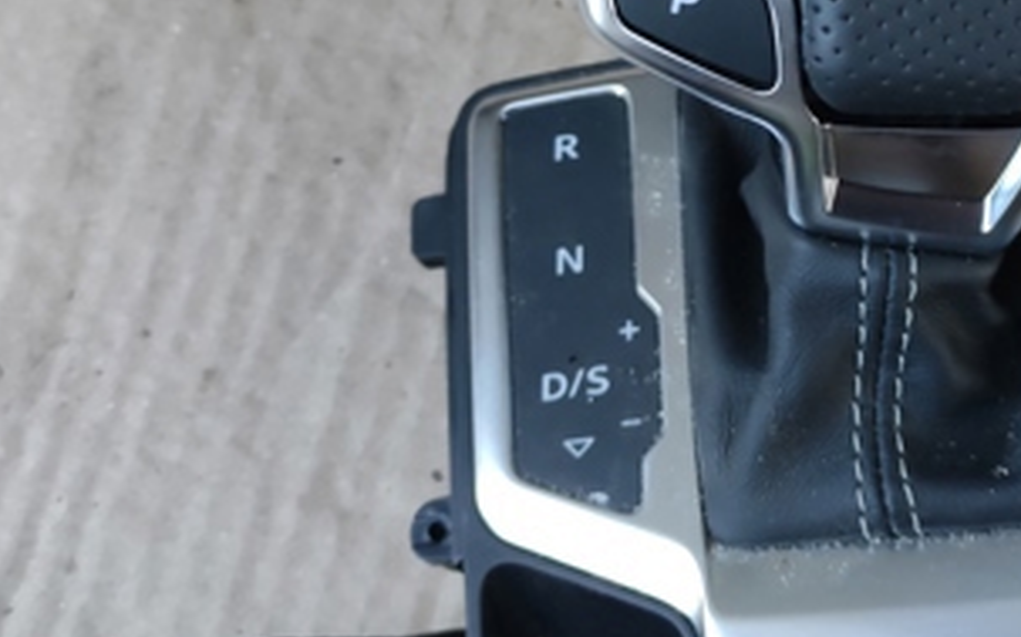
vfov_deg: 22.7
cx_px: 687
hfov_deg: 35.9
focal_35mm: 56
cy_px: 94
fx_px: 1557
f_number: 1.89
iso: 384
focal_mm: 5.43
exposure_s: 1/120
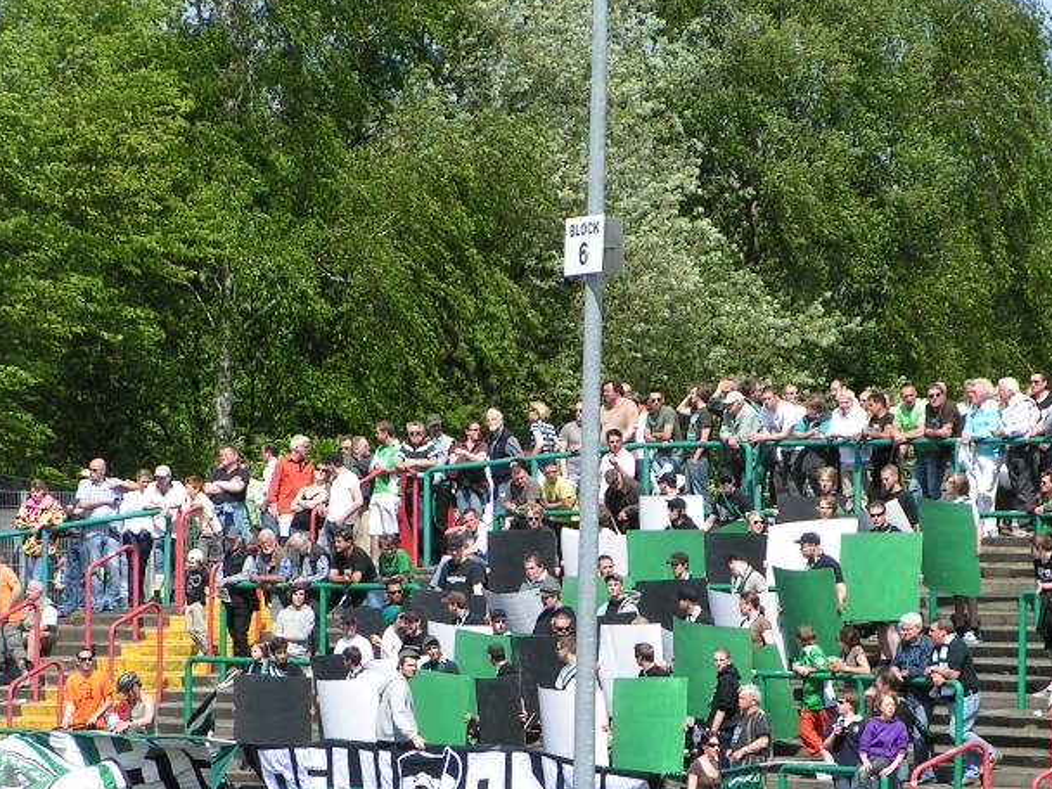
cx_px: 564
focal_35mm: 237
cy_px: 509
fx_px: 7203
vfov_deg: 6.3
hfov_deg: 8.4
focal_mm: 27.5
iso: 50
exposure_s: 1/400
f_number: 5.6
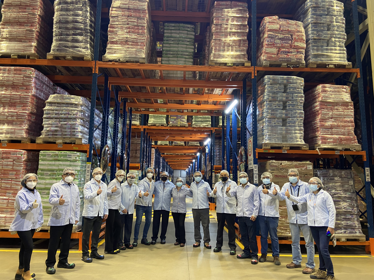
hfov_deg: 67.3
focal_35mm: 26
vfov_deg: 53.1
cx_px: 187
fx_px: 281
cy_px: 140
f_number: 1.8
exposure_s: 1/60
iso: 400
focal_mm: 4.25
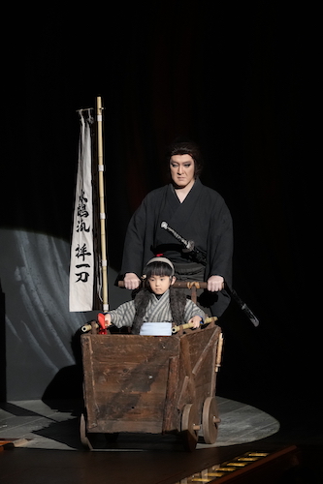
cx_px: 162
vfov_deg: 6.9
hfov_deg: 4.6
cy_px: 242
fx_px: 4040
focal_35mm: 300
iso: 4000
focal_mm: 200
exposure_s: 1/200
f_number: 3.5
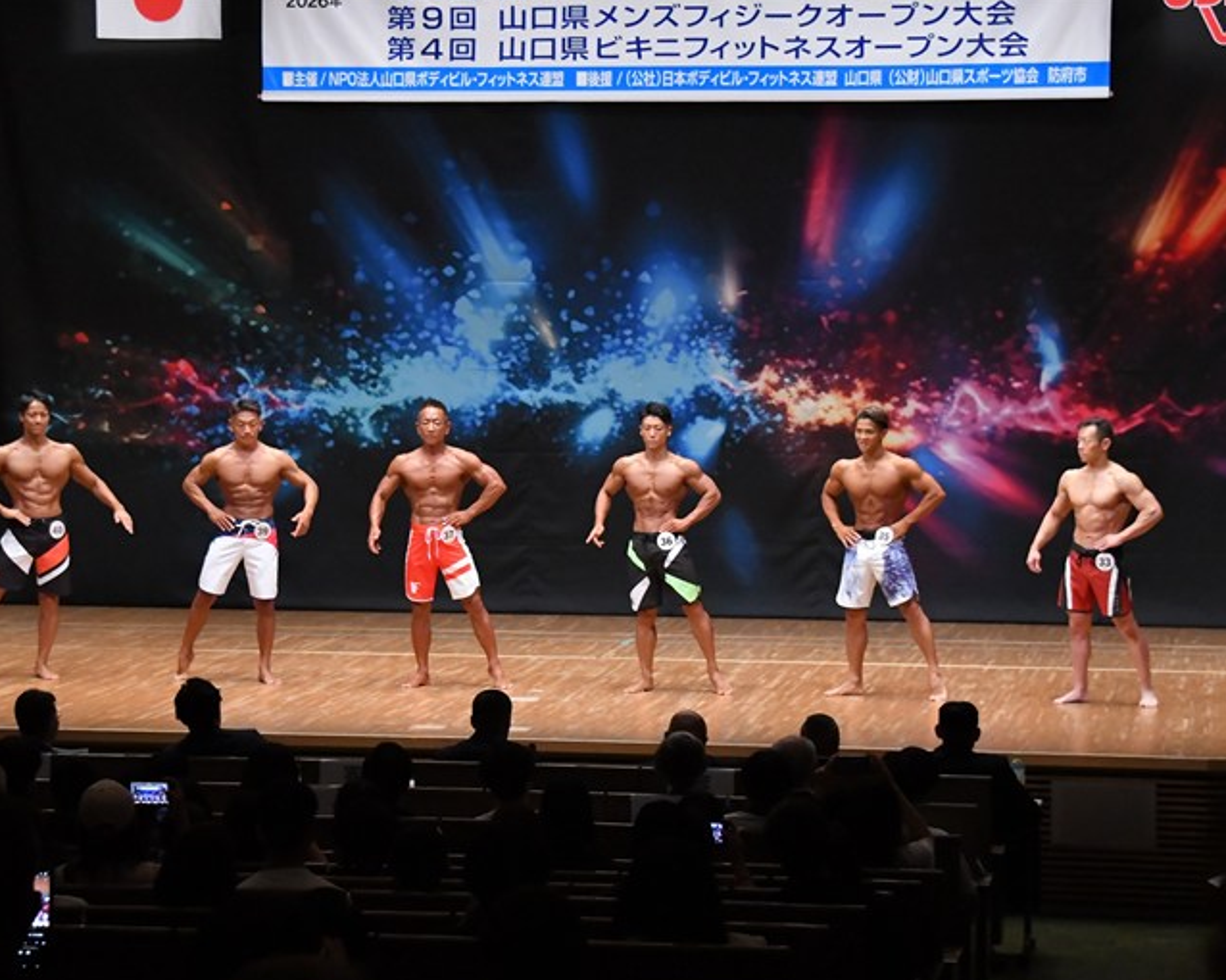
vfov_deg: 14.5
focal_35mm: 106
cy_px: 490
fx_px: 3845
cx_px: 526
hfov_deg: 18.1
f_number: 5.6
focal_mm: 62
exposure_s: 1/400
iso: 6400
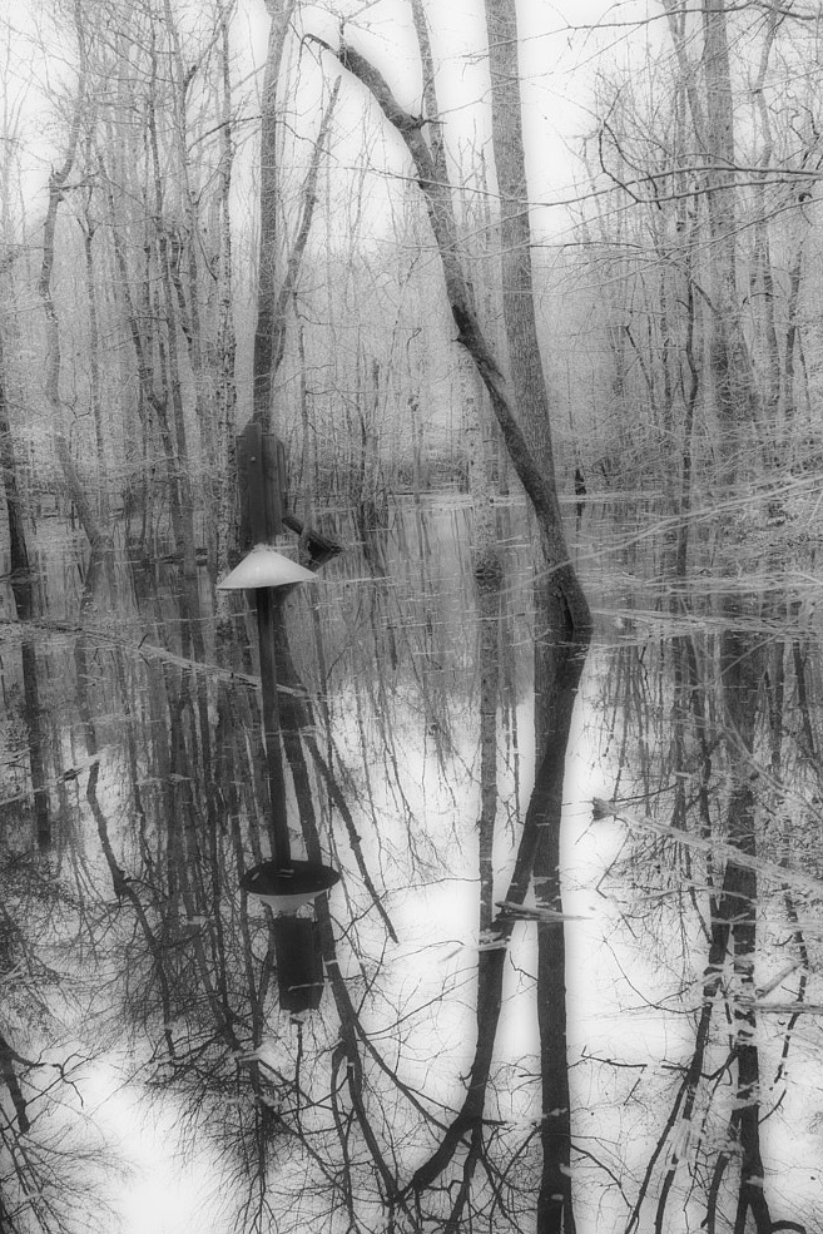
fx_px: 1337
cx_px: 433
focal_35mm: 39
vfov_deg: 49.5
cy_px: 634
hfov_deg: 34.2
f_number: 3.5
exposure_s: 1/160
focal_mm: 24
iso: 1000
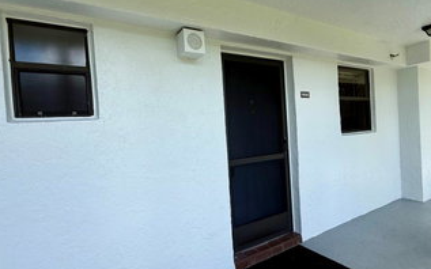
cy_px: 137
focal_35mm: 20
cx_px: 210
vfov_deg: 59.6
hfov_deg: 85.1
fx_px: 235
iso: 50
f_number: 2.2
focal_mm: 2.22
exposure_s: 1/408
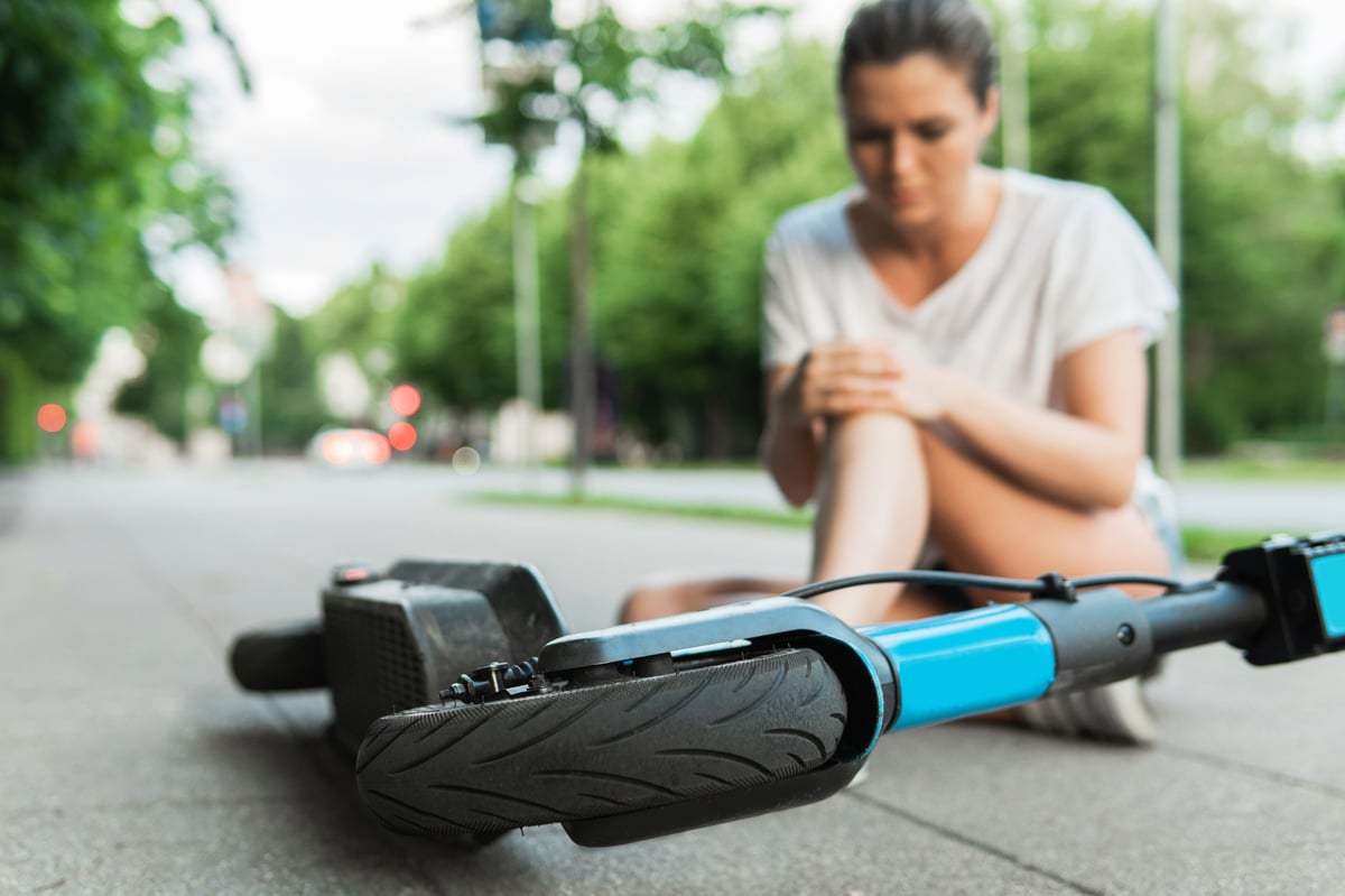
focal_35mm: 45
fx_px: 1680
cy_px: 448
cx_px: 672
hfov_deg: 43.6
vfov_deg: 29.8
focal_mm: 30
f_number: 2.2
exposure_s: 1/160
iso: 250
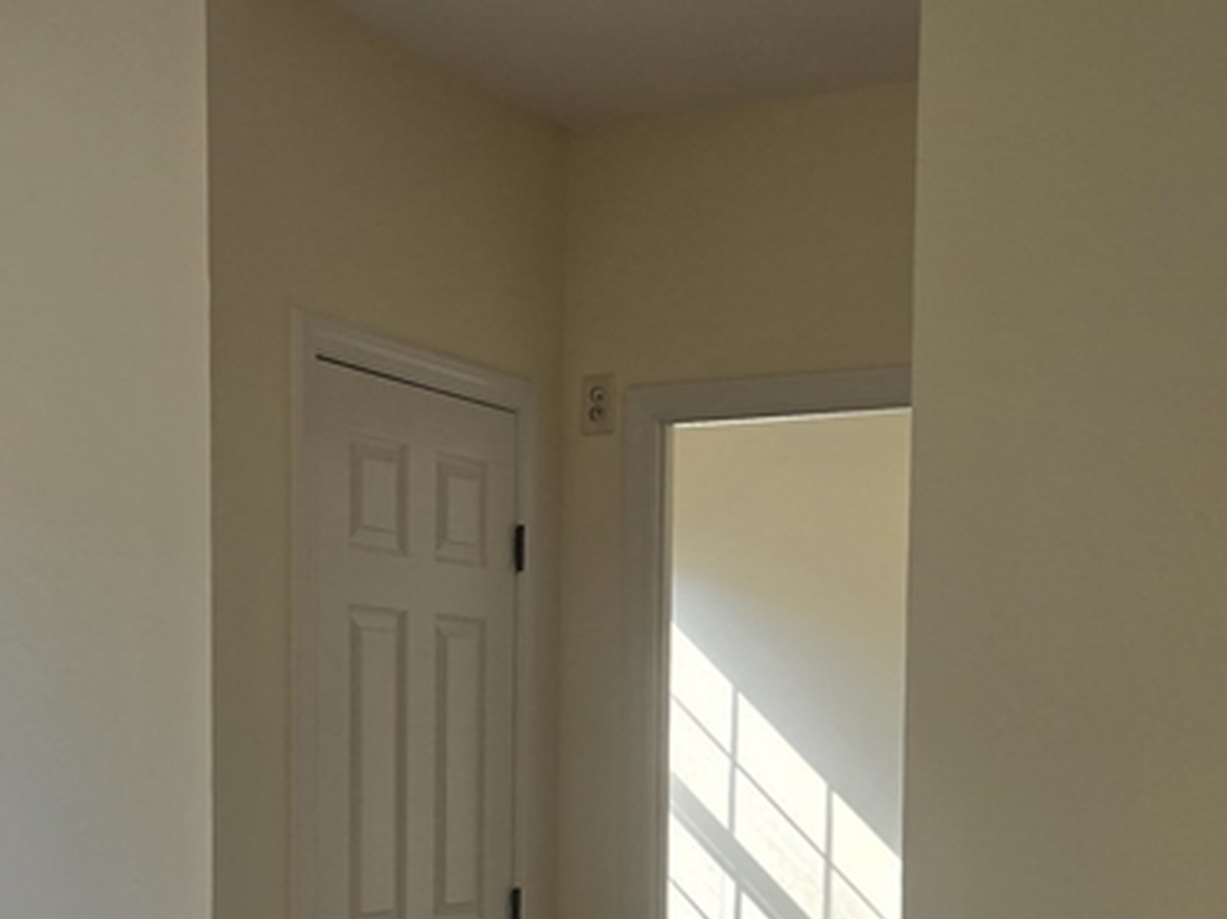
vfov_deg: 22.5
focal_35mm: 63
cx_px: 551
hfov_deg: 30.7
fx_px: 2232
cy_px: 889
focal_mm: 5.4
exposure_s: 1/438
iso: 25
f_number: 1.8
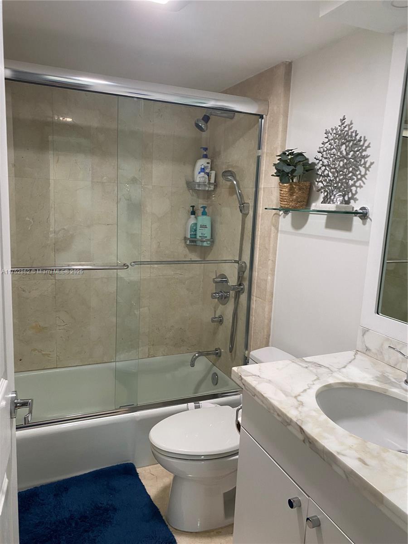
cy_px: 272
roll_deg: -3.9
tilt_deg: -8.9
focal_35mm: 26
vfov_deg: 67.3
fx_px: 409
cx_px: 204
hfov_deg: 53.1
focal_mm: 4.25
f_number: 1.8
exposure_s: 1/60
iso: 80
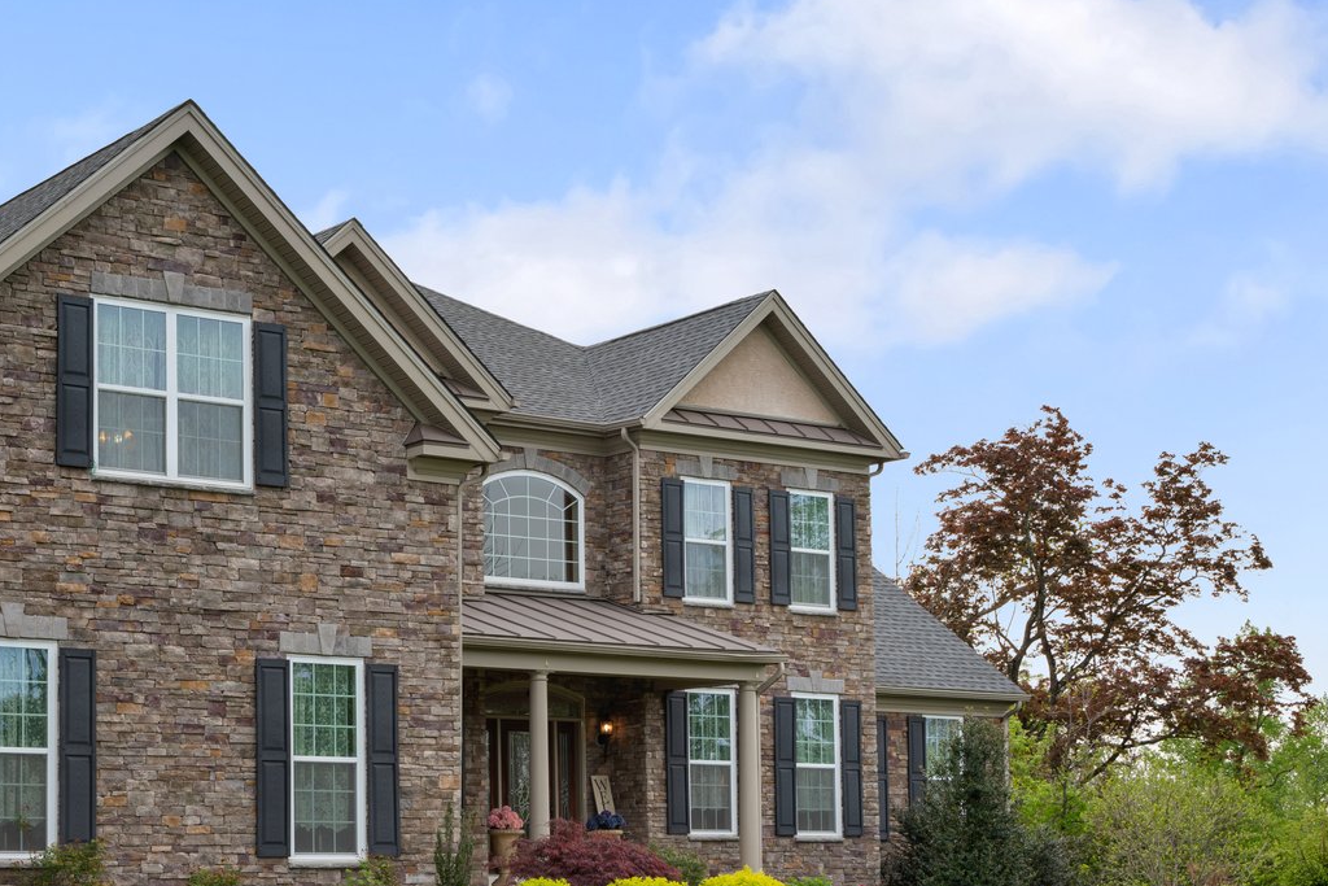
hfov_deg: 29.1
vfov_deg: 19.8
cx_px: 283
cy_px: 733
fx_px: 2509
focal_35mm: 68
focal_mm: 34
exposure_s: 1/25
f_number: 10
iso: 125
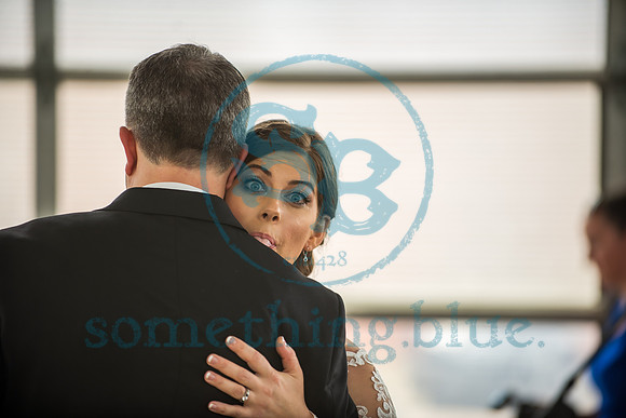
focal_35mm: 200
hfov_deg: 10.3
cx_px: 313
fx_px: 3478
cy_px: 209
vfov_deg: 6.9
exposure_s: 1/250
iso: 200
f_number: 2.8
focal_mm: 200
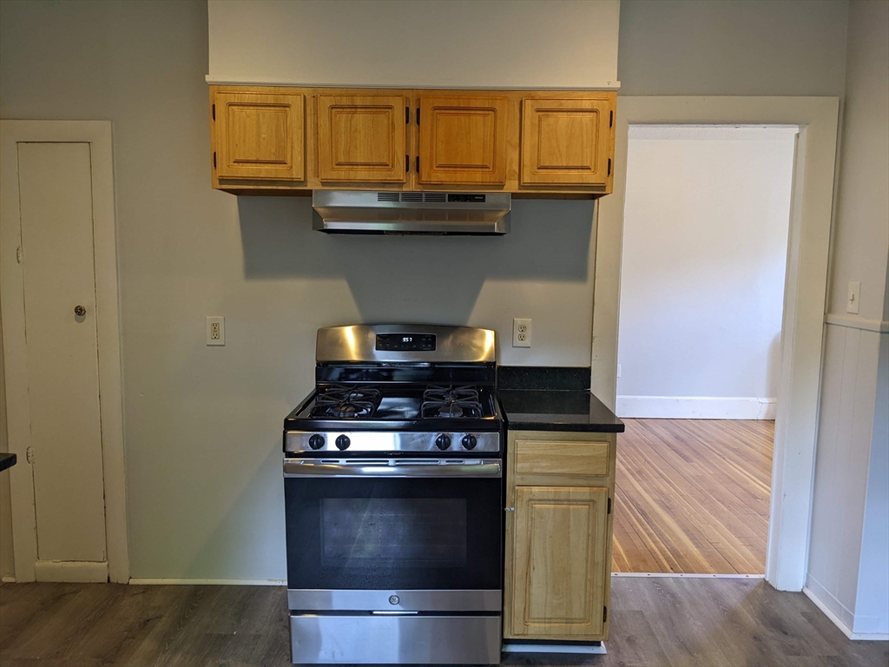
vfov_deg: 51.4
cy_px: 334
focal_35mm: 27
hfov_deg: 65.3
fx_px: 693
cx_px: 444
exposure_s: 1/40
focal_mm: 4.38
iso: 60
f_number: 1.73
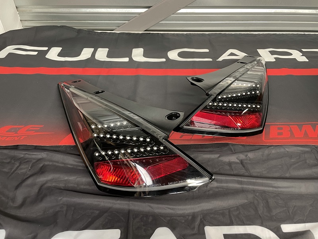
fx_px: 239
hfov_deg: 67.3
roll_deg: -0.5
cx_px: 159
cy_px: 120
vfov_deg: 53.1
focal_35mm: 26
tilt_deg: -39.6
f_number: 1.6
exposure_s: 1/50
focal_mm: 4.2
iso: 250
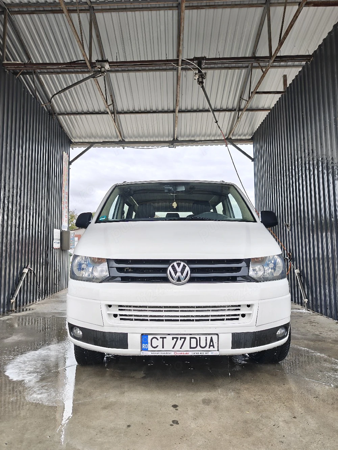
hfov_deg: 56.8
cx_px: 169
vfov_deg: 71.6
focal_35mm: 24
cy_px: 225
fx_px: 312
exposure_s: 1/101
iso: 50
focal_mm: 6.57
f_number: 1.68
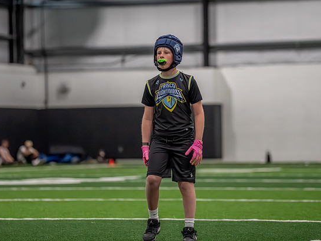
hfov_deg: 11.2
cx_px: 161
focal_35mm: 176
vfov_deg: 8.4
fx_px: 1632
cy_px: 99
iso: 6400
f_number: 2.8
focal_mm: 135
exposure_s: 1/1250
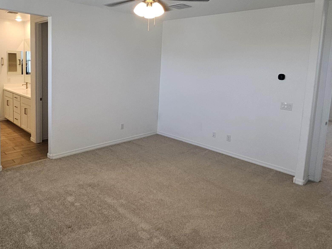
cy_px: 90
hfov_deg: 69.0
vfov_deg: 54.1
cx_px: 142
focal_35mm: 25
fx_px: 240
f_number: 2.2
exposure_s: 1/60
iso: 80
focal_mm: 1.7
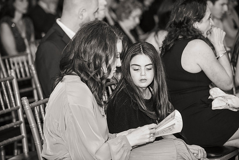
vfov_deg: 11.4
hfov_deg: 17.1
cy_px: 80
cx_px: 120
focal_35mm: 120
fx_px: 797
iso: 800
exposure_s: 1/125
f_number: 3.5
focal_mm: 120
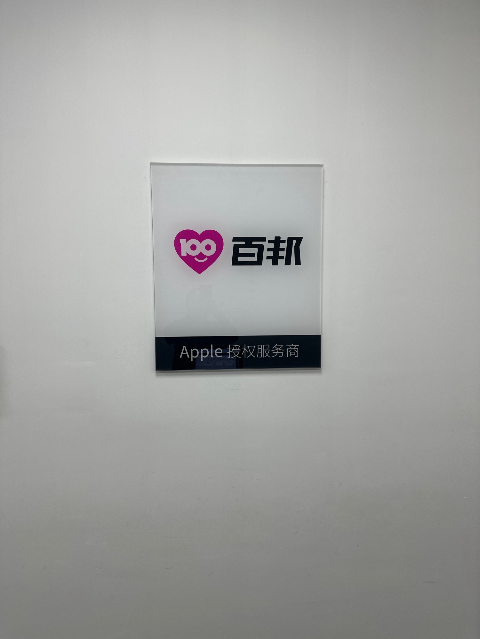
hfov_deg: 56.8
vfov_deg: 71.6
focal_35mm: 24
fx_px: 444
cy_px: 320
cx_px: 240
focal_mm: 6.86
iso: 80
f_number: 1.78
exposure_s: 1/100
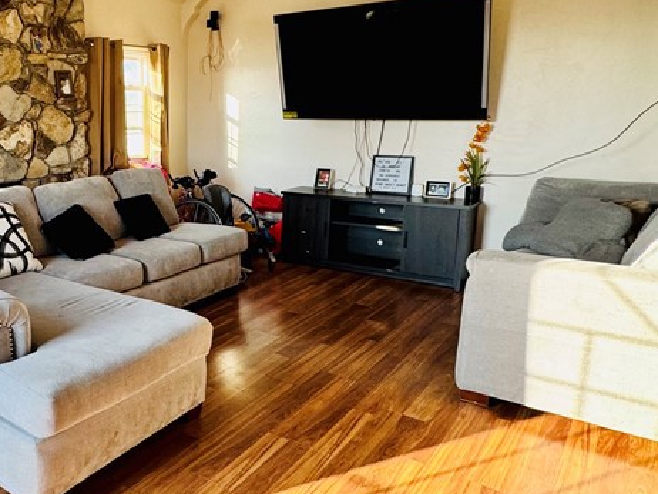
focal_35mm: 31
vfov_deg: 45.4
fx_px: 590
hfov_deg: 53.6
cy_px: 216
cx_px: 113
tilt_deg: -10.2
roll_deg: +0.3
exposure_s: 1/99
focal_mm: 2.22
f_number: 2.2
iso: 160
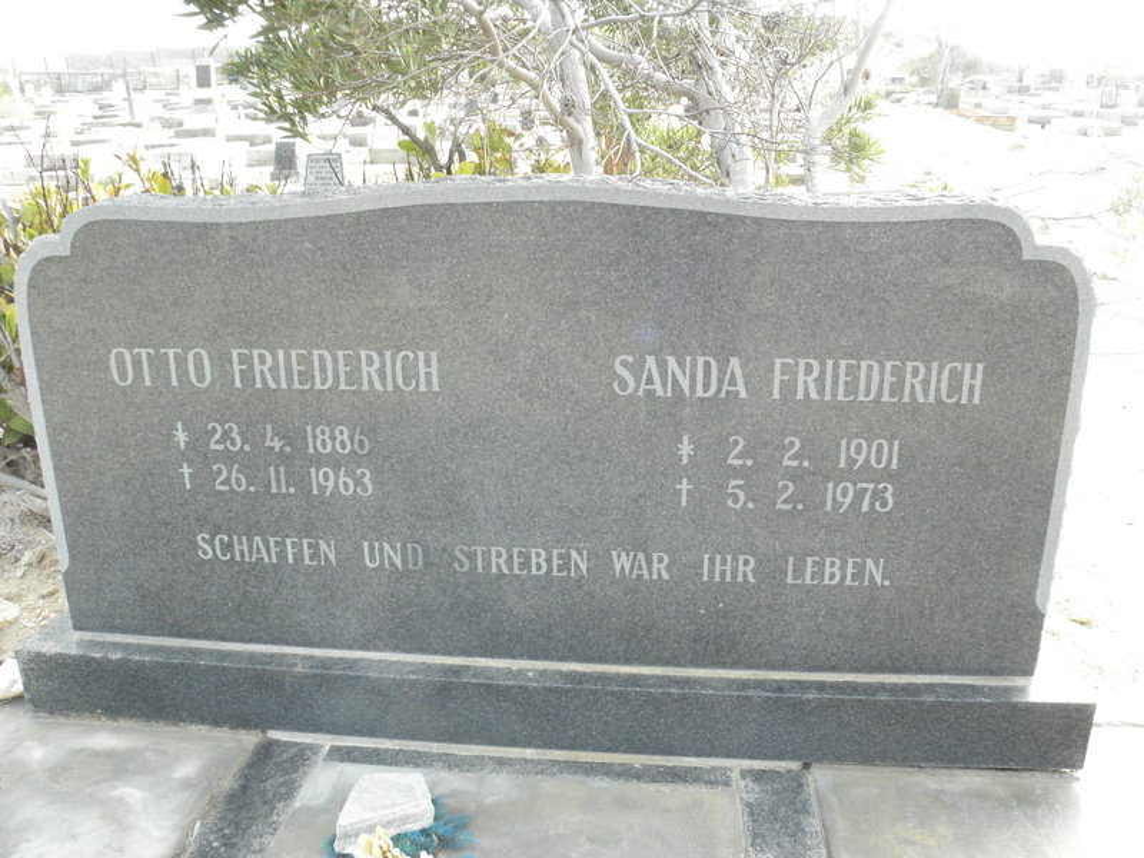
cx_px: 572
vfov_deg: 53.1
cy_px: 429
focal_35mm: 26
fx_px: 859
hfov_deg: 67.3
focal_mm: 4.6
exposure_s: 1/80
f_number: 5.6
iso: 200
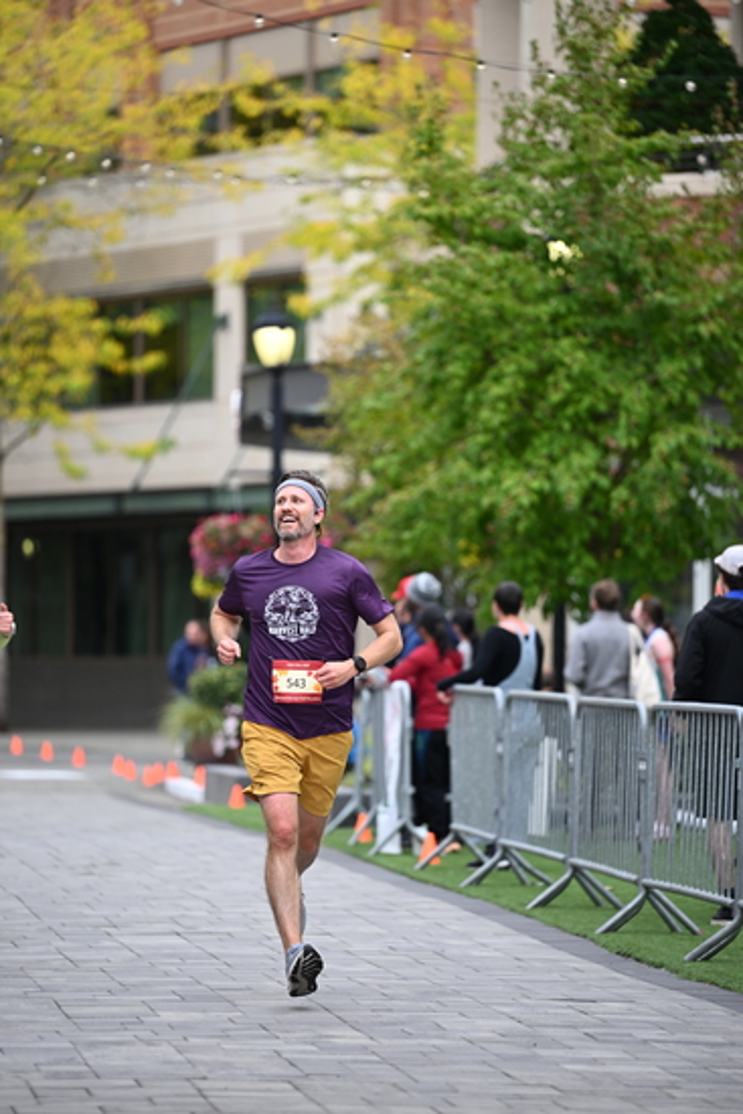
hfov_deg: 7.9
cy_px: 557
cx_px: 372
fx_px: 5414
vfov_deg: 11.7
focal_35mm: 175
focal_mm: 175
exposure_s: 1/2000
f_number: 2.8
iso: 640
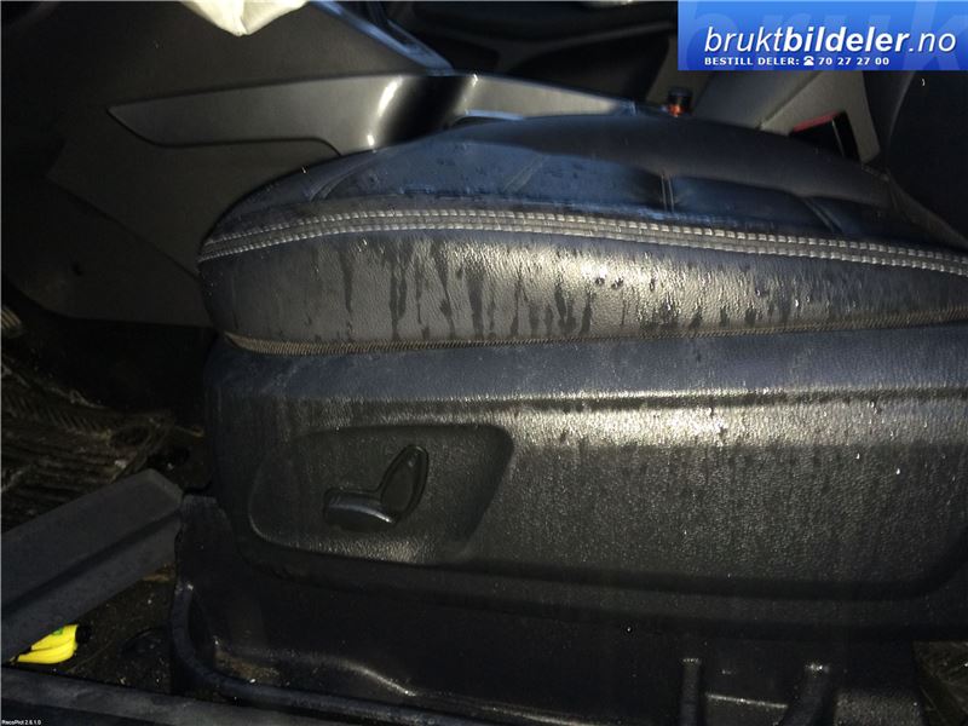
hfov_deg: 61.7
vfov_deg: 48.2
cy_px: 363
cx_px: 484
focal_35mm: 29
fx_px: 811
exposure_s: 1/16
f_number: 2.2
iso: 100
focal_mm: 4.15
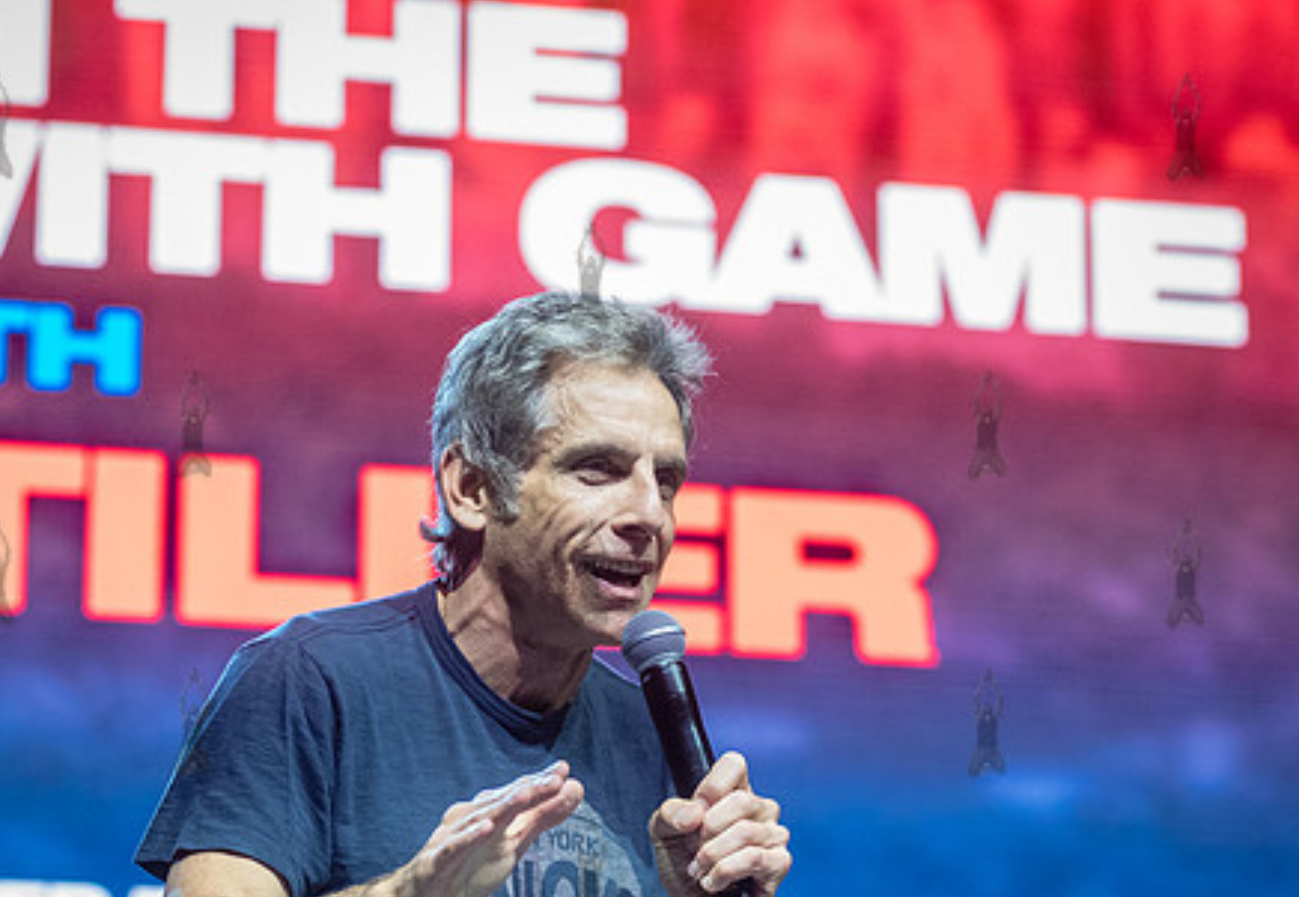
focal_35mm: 168
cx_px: 729
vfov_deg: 8.4
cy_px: 497
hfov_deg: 12.1
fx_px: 6129
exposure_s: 1/1000
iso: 5000
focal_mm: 105
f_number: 4.5
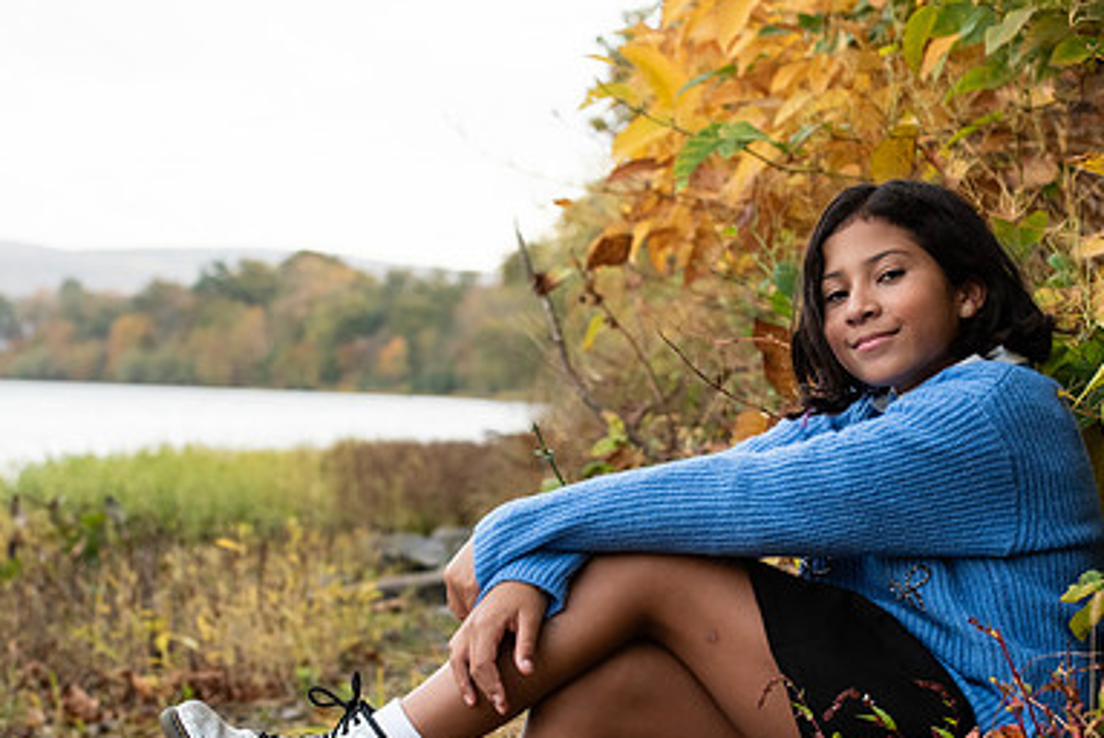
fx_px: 3253
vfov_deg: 12.9
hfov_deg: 19.3
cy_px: 483
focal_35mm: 106
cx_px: 626
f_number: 5.6
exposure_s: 1/250
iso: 1250
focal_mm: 70
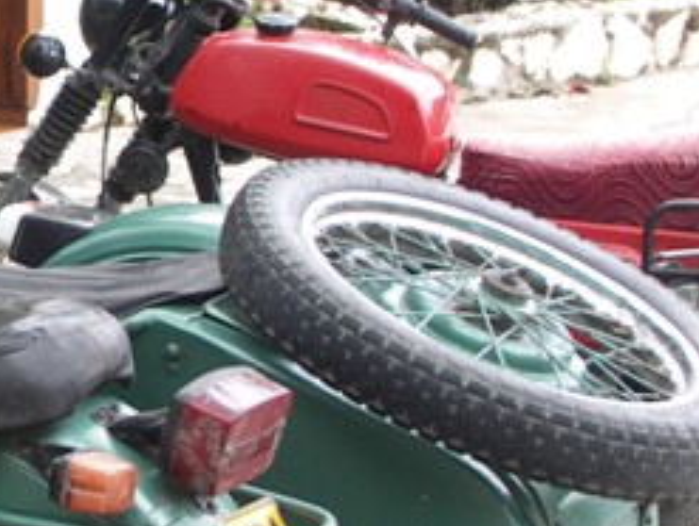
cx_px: -291
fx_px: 3074
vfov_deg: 9.8
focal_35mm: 152
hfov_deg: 12.4
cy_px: 325
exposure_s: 1/100
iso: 50
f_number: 3.2
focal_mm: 12.1
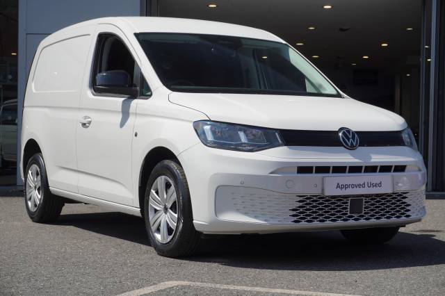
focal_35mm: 69
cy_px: 148
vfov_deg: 19.7
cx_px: 222
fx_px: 852
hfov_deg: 29.3
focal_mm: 46
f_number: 7.1
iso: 100
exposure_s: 1/250
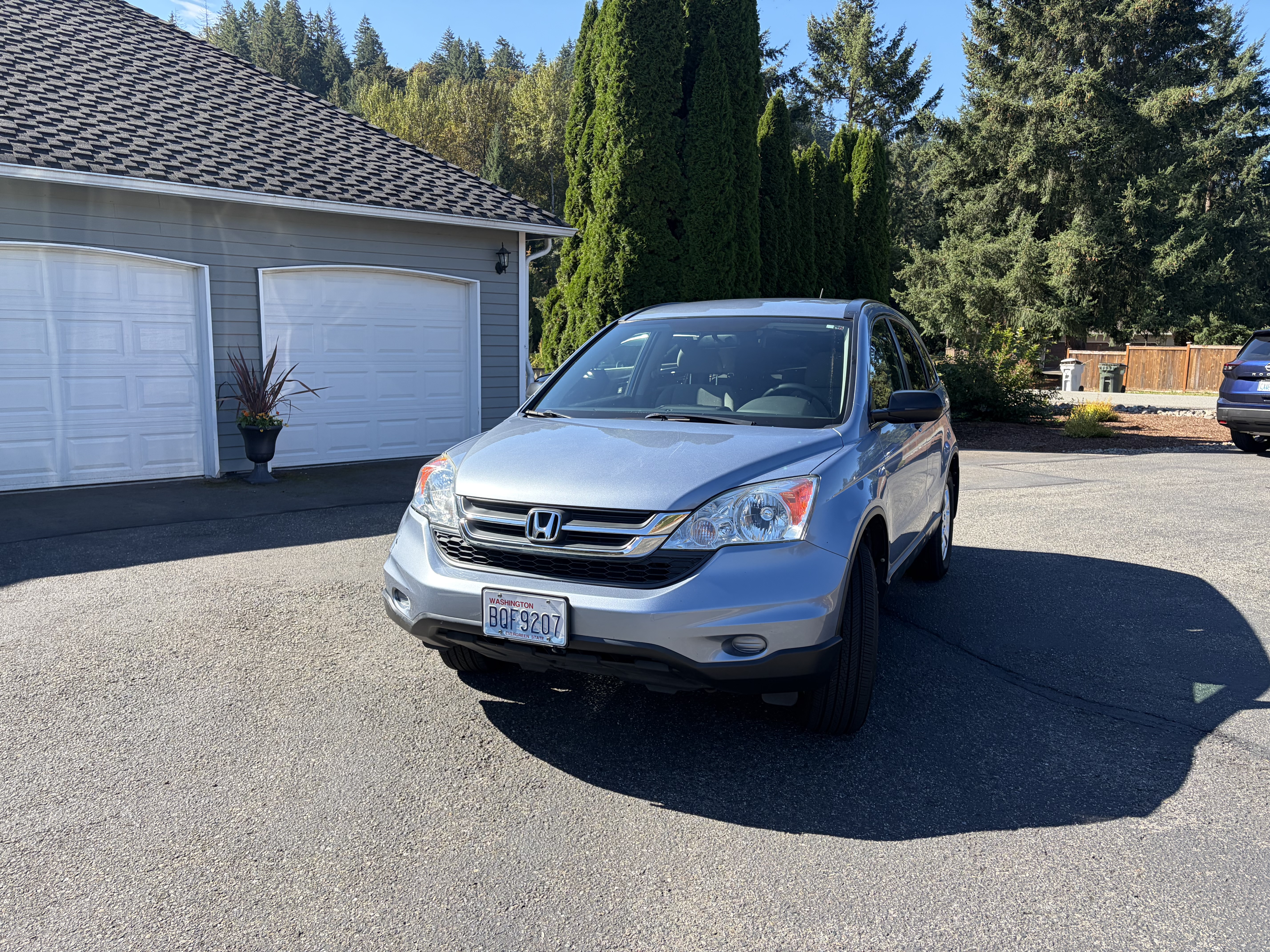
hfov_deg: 67.3
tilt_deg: -8.6
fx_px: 954
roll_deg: -0.6
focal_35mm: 26
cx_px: 635
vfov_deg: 53.1
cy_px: 476
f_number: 1.6
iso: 64
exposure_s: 1/1217
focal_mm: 5.96
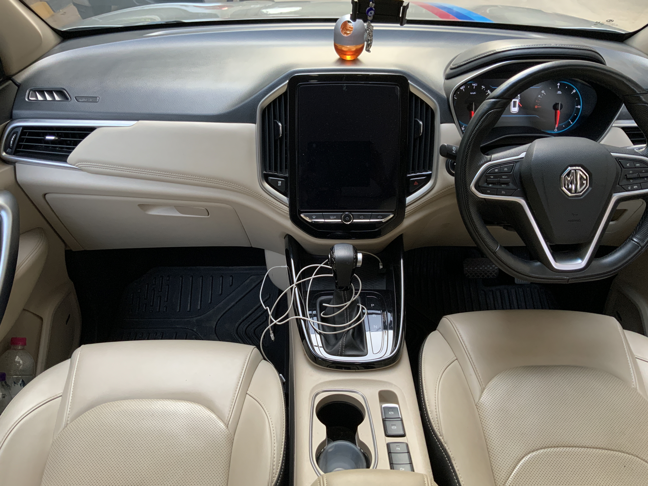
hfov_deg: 61.7
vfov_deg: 48.2
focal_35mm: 29
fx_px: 543
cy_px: 243
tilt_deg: -36.3
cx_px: 324
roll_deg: -3.4
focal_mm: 3
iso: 125
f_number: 1.8
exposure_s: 1/60
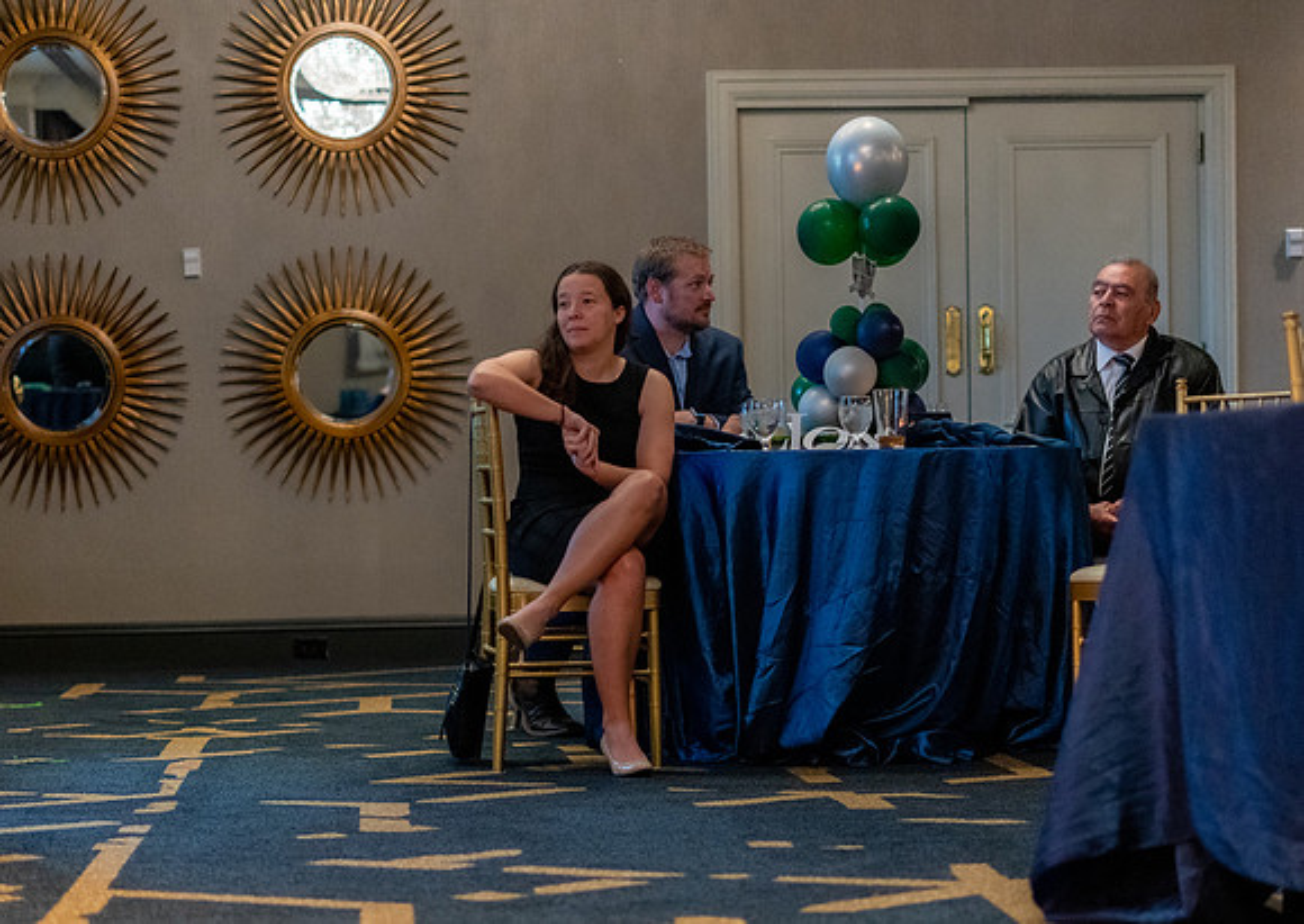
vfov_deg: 17.1
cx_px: 605
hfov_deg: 24.0
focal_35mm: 83
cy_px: 581
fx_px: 3061
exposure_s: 1/250
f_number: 1.8
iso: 2500
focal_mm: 50
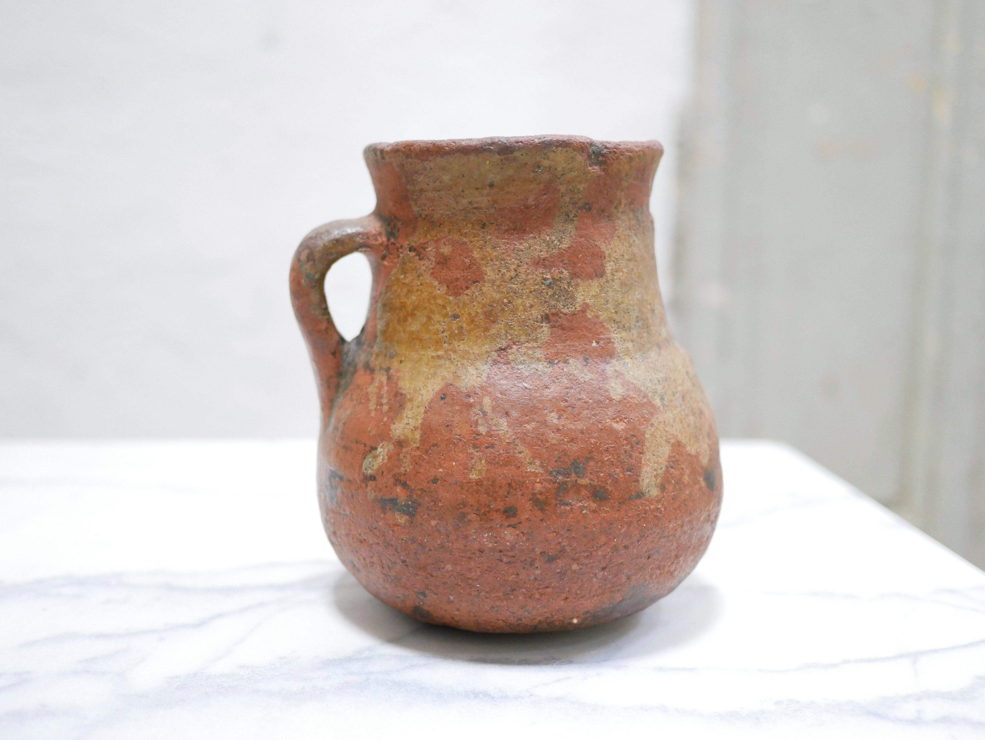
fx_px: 1139
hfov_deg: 46.8
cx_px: 492
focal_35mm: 40
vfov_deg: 36.0
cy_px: 370
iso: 2000
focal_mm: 20
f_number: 1.7
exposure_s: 1/60
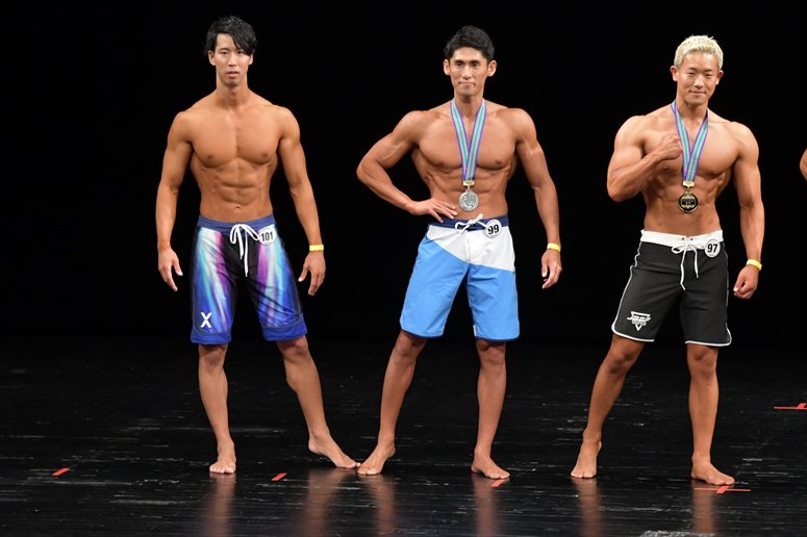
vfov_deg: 5.1
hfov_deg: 7.6
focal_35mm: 270
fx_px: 6050
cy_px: 268
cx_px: 404
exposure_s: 1/400
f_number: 5.6
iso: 3200
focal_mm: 180
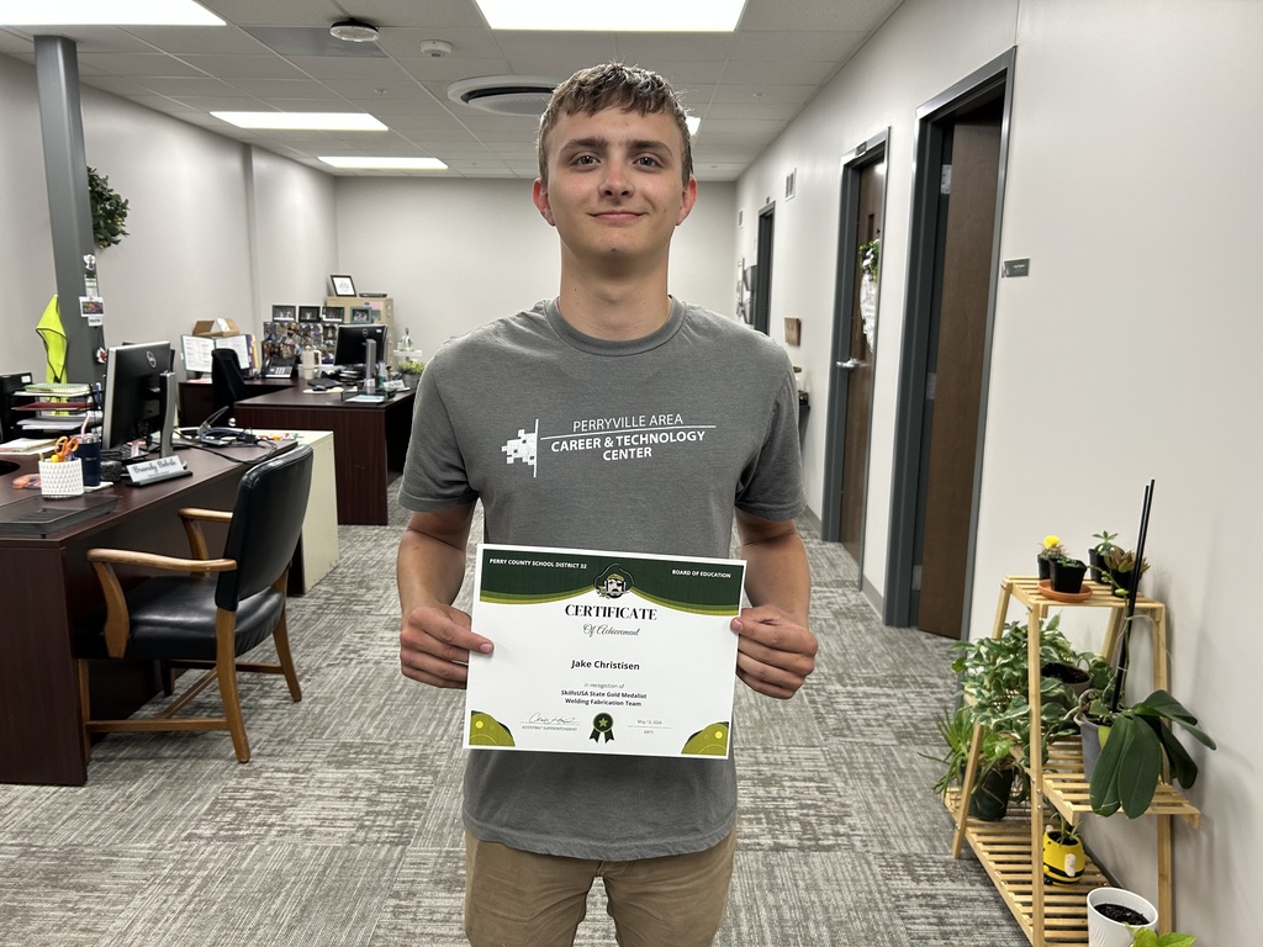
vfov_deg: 53.1
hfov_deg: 67.3
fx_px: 949
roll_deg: -0.9
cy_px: 474
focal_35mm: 26
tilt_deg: -10.1
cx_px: 632
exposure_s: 1/120
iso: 125
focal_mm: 5.7
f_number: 1.5
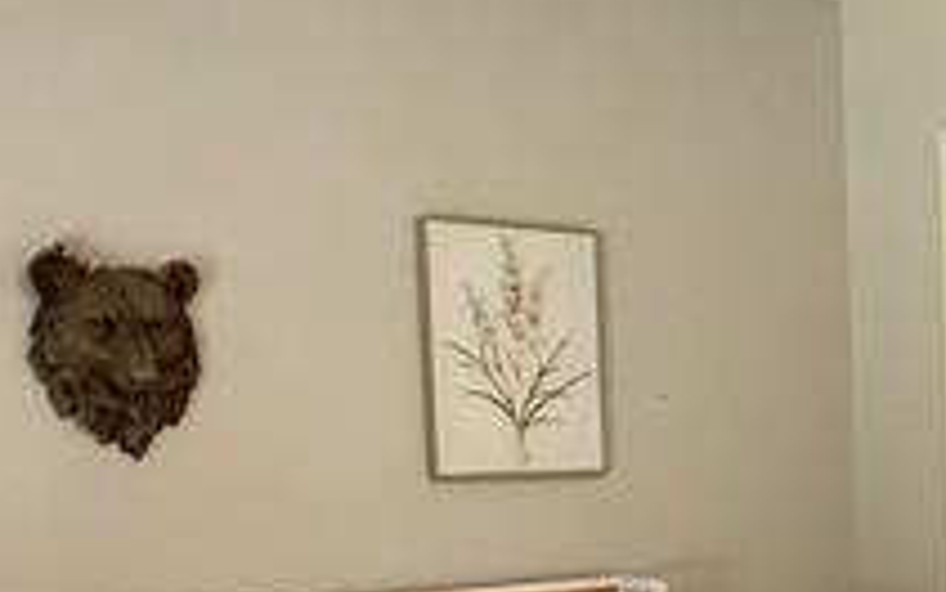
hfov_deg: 26.5
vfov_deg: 17.6
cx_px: 1027
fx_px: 1857
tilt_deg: -4.3
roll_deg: +1.6
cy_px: 610
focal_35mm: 72
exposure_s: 1/60
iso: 200
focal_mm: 2.22
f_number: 2.2
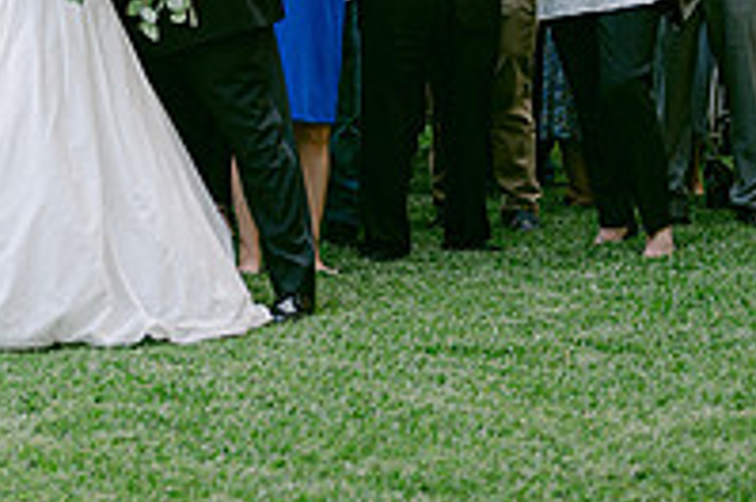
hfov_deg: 13.4
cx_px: -158
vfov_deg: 9.0
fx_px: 3124
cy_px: -187
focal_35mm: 149
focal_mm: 50
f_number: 1.8
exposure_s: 1/320
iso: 100
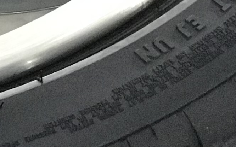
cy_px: -237
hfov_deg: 5.5
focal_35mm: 366
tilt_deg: -34.3
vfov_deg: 3.5
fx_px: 2354
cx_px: -397
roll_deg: +2.2
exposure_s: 1/60
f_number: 2.8
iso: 125
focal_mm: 6.6
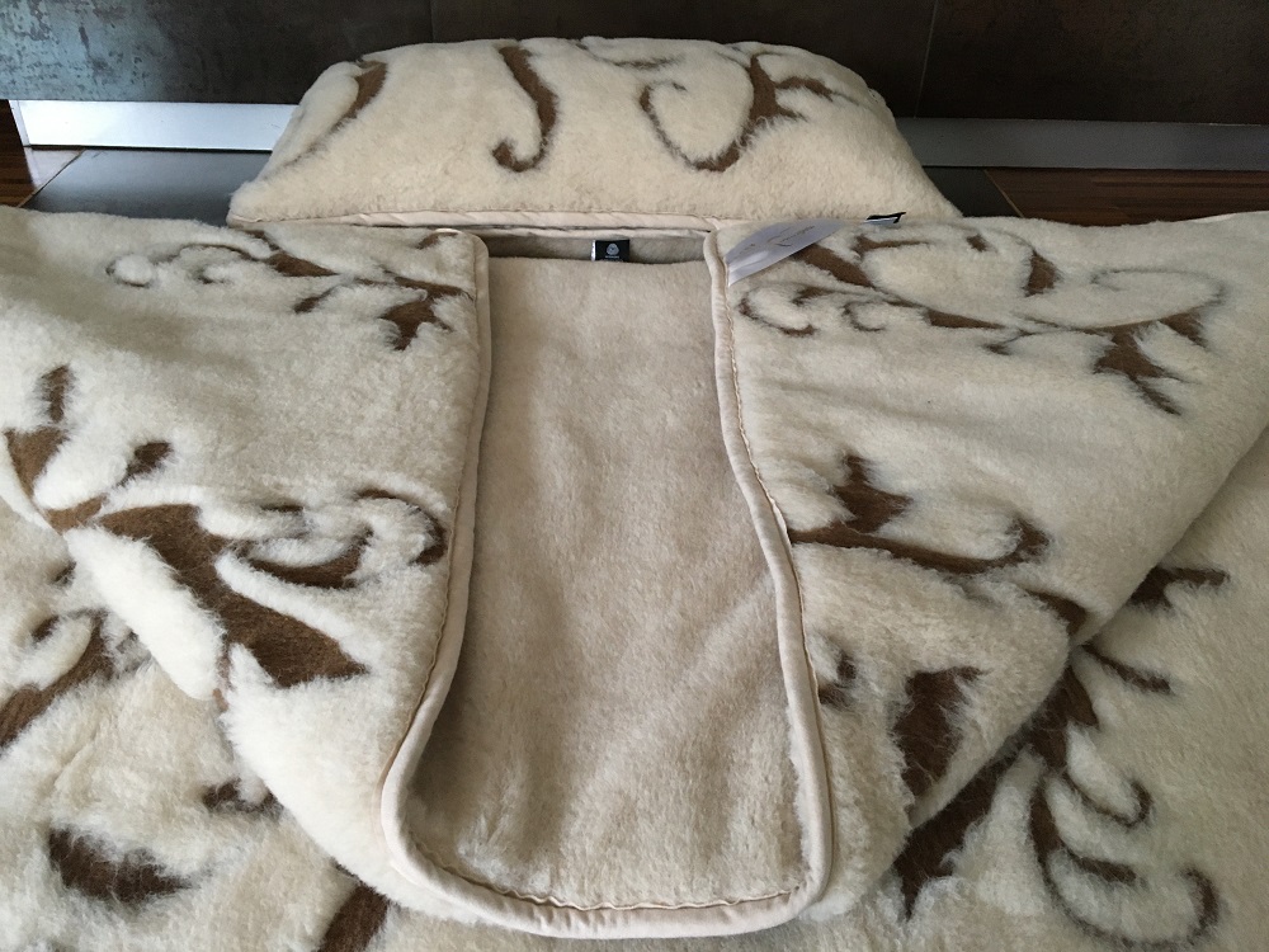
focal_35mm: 29
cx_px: 634
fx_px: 1063
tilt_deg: -34.5
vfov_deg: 48.2
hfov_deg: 61.7
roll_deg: -1.6
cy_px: 476
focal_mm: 4.15
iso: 160
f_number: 2.2
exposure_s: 1/33
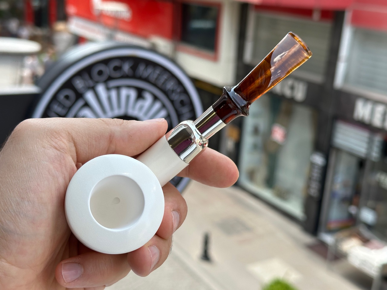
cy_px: 145
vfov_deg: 30.3
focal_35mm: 48
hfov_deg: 39.7
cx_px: 194
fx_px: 537
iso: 64
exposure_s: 1/508
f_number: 1.78
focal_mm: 6.86
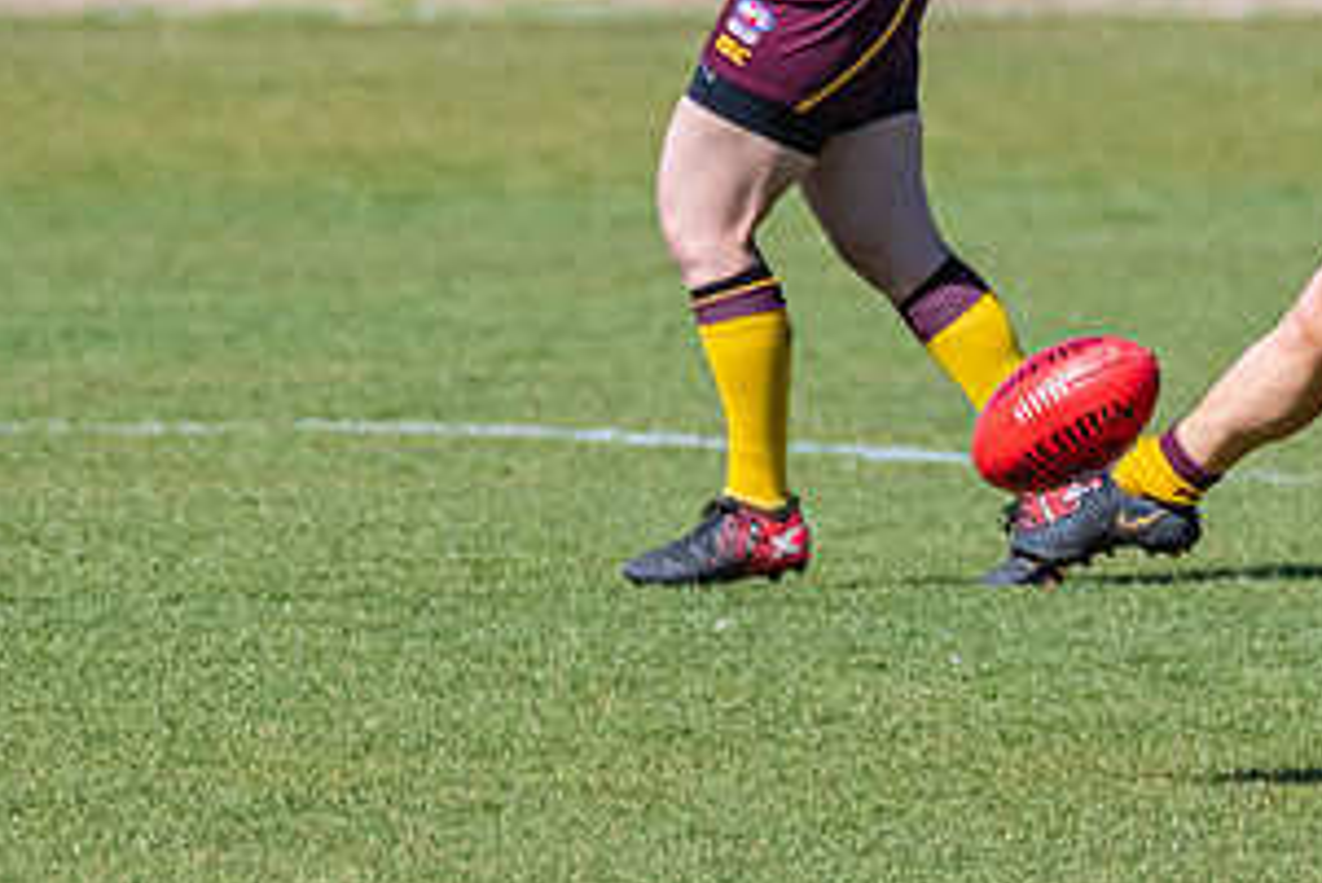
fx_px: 65908
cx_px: 1195
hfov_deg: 1.1
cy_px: 236
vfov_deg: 0.8
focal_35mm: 1794
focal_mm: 460
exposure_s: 1/2500
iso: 800
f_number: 8
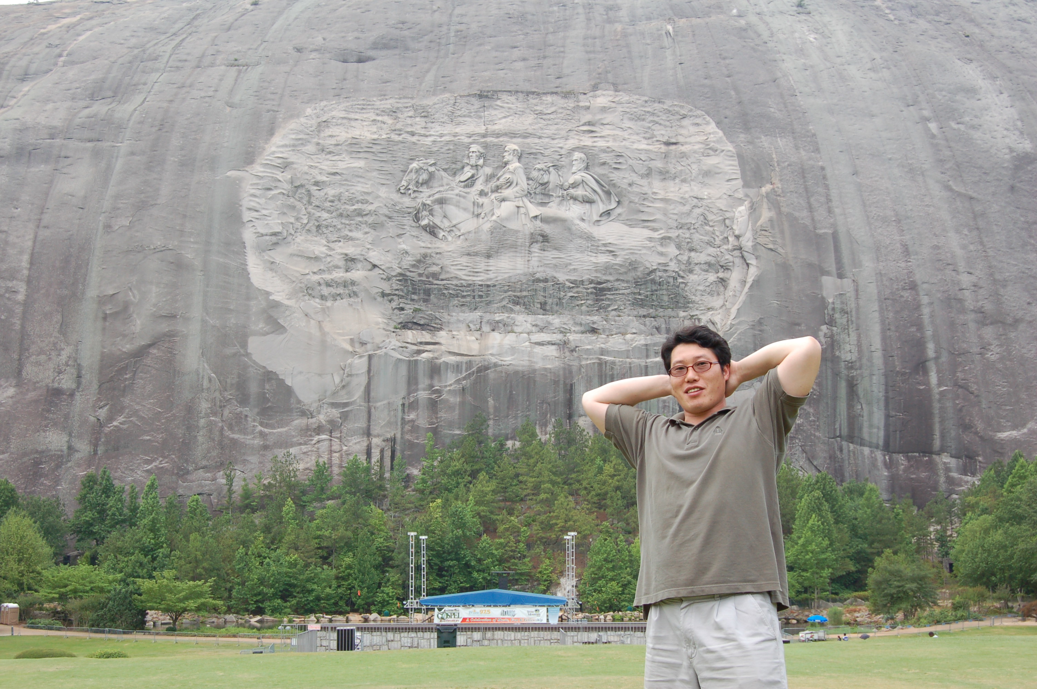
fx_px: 1295
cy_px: 344
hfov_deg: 43.6
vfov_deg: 29.8
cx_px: 518
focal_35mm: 45
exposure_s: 1/250
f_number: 8
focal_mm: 30
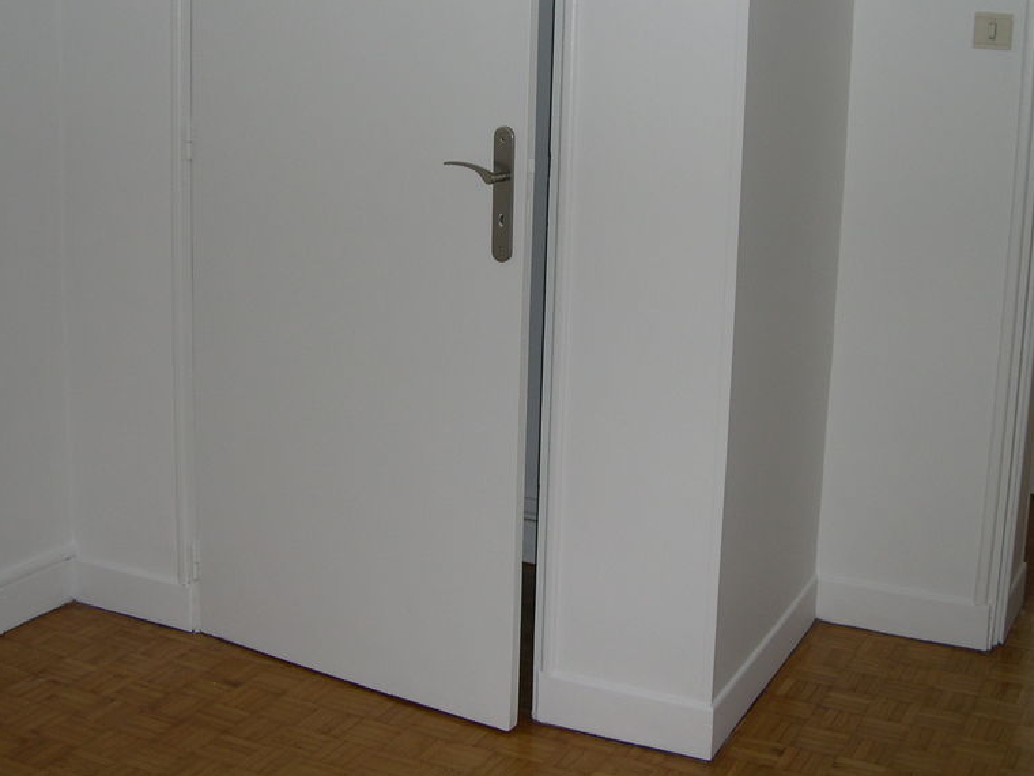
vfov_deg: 28.9
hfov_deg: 38.2
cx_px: 546
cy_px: 267
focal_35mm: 50
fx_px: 1494
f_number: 2.8
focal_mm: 8
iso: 100
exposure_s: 1/60
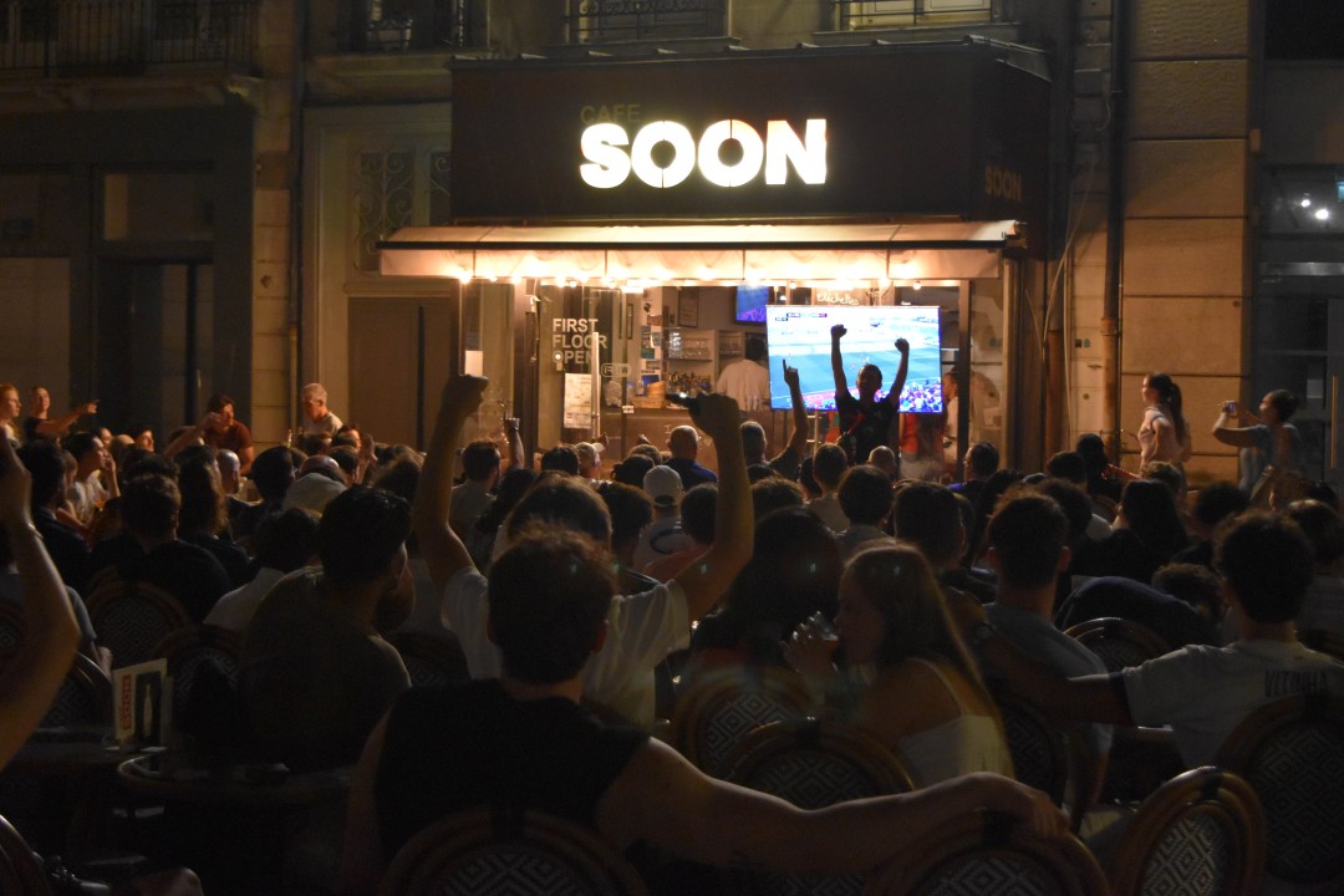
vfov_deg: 22.6
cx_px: 672
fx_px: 2240
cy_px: 448
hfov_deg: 33.4
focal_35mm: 60
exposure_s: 1/30
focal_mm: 40
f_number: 4.8
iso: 3200
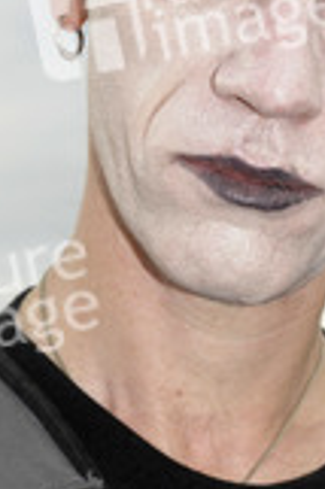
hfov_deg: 7.6
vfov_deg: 11.5
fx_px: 2429
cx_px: 275
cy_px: 161
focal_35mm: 179
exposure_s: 1/250
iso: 200
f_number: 6.3
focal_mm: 48
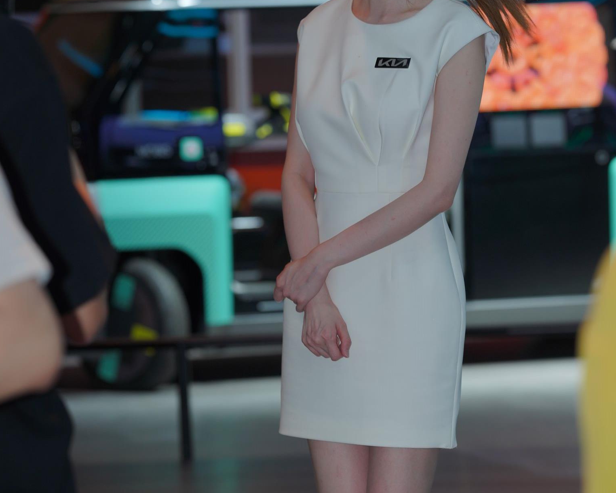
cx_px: 374
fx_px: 4321
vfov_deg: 6.5
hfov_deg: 8.2
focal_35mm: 237
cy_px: 293
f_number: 4.5
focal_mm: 135
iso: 320
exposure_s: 1/200
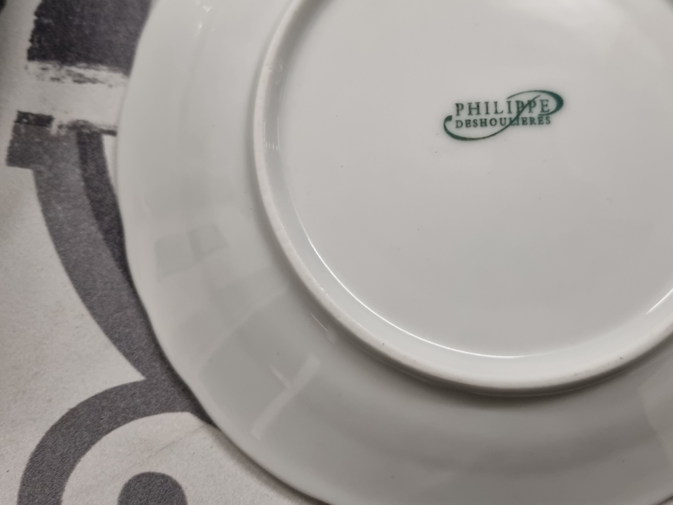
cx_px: 433
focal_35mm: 35
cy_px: 168
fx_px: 680
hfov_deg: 51.9
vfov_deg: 40.2
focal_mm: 5.4
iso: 320
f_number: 1.8
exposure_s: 1/50
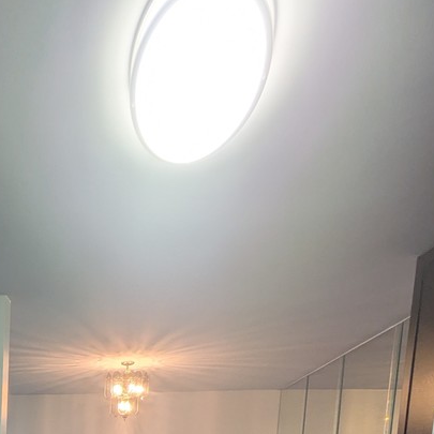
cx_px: 9
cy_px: 518
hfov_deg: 43.3
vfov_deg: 37.8
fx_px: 468
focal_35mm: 33
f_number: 2.2
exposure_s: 1/60
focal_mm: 1.83
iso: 56
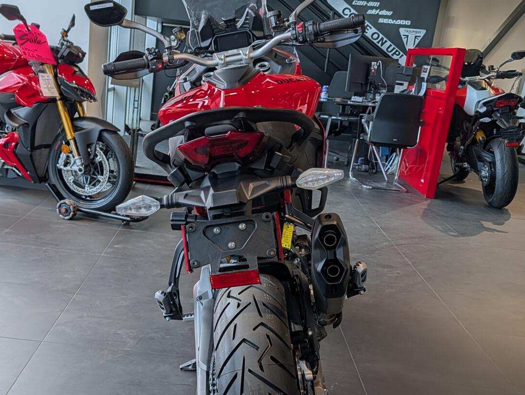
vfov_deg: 32.4
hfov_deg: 42.7
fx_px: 668
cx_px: 216
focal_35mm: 44
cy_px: 294
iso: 26
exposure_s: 1/113
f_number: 1.68
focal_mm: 6.9
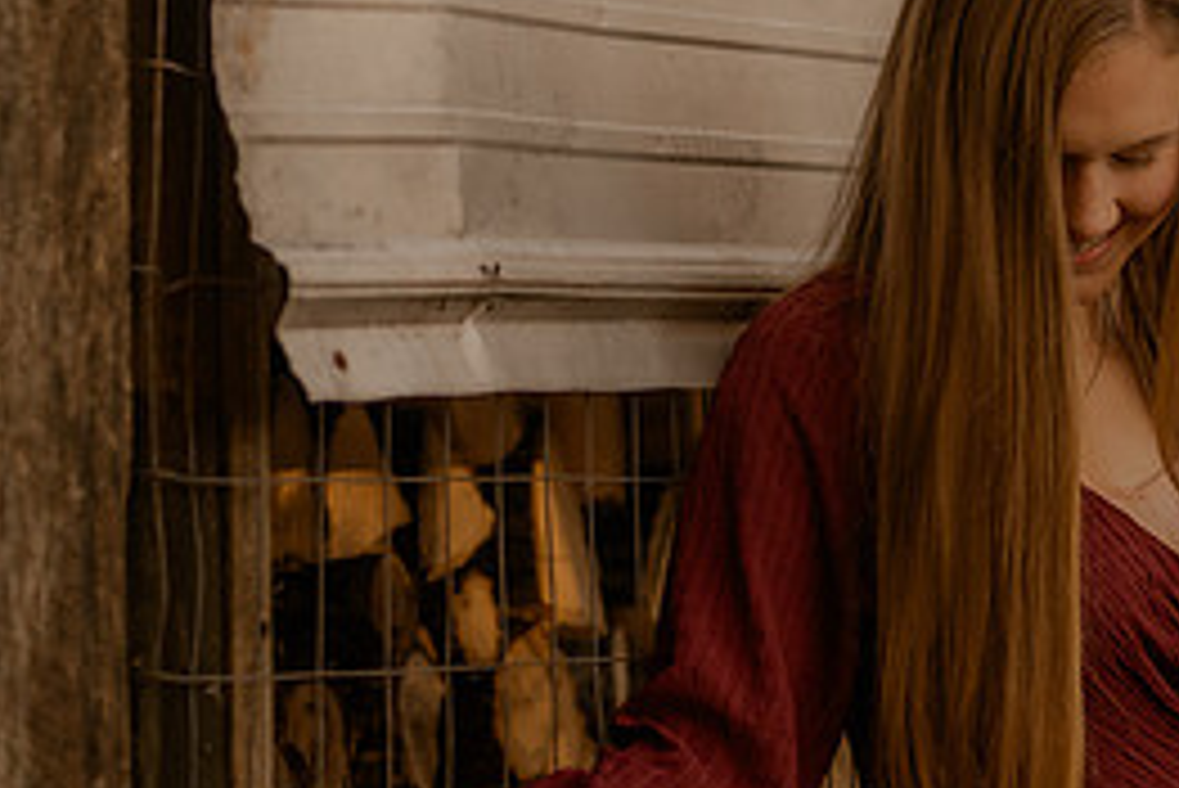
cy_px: 635
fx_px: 5439
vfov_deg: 8.3
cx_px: 1012
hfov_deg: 12.3
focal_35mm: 166
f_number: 1.8
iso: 250
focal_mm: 50
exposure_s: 1/320
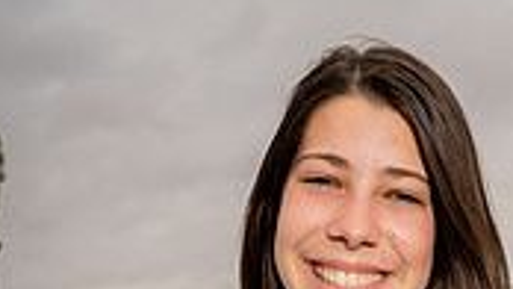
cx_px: 363
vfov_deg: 9.9
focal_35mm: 111
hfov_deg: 19.2
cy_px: 634
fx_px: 1510
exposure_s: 1/250
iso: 250
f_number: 8
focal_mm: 41
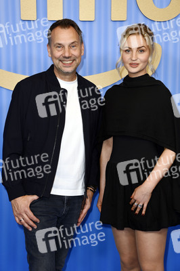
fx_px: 586
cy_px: 136
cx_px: 90
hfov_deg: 17.5
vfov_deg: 26.0
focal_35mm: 78
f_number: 5.6
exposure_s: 1/250
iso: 400
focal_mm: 78
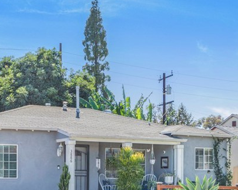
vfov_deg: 18.1
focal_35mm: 83
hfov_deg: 23.0
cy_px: 186
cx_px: 115
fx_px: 585
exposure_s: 1/1250
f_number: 4
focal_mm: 35
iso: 100
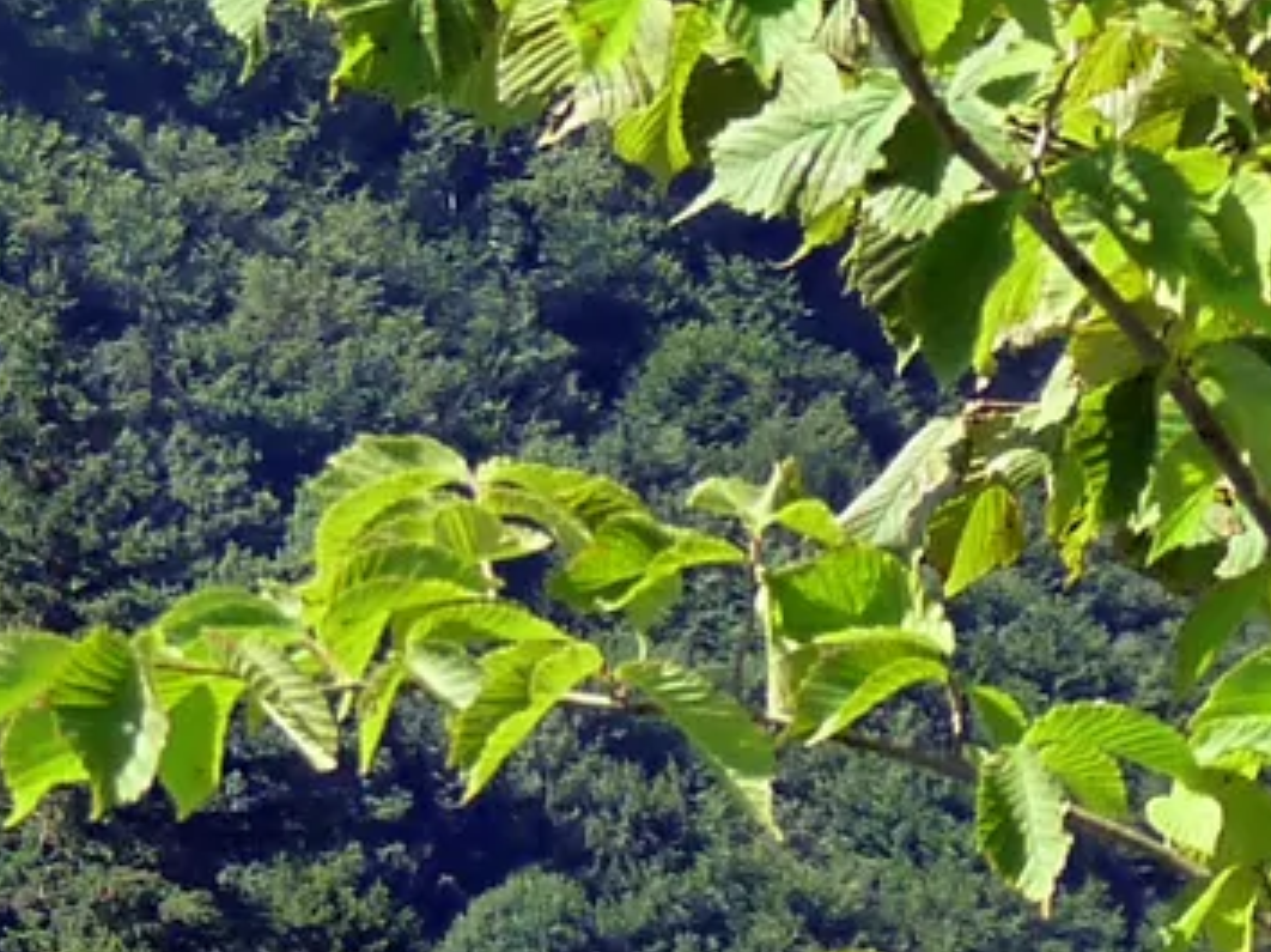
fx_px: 19594
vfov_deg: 2.8
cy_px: -776
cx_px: -1386
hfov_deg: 3.7
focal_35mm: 534
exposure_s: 1/250
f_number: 5
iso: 160
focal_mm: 18.7
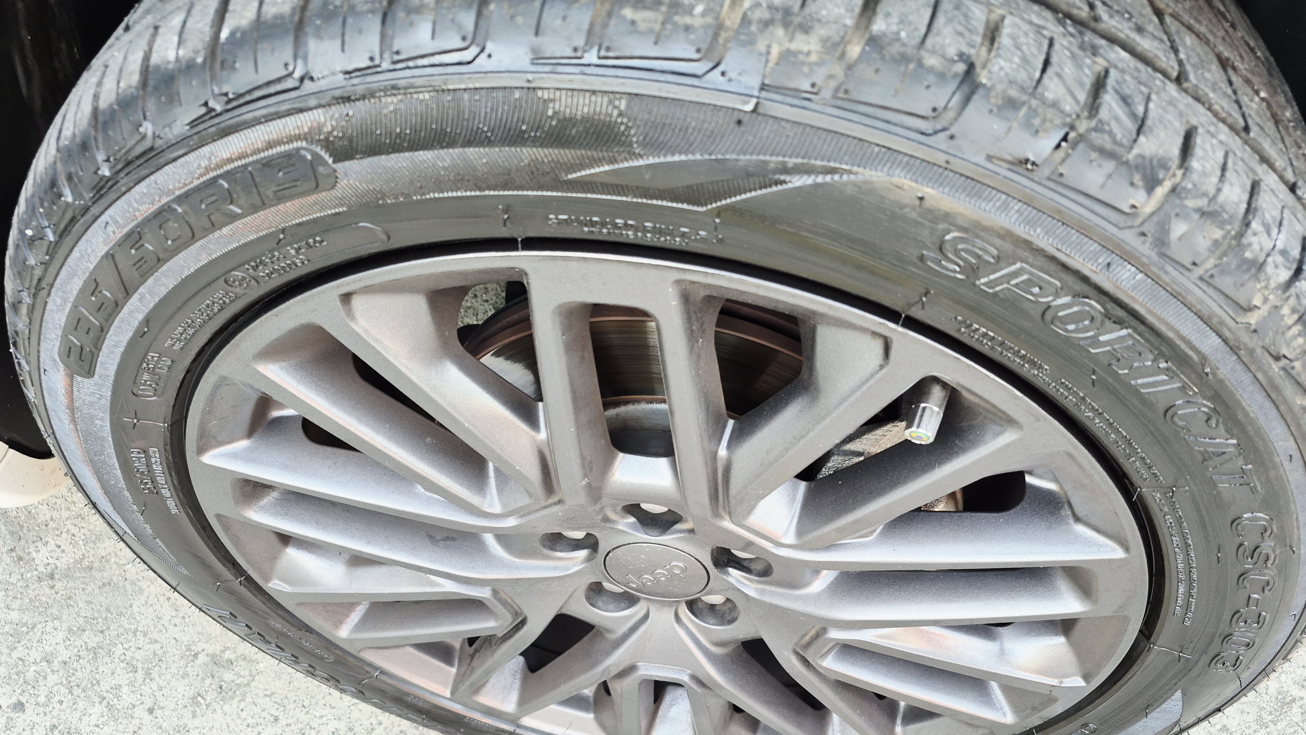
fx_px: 900
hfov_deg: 71.9
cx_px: 663
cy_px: 500
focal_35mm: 26
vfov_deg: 43.6
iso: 80
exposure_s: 1/180
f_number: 1.8
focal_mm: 5.4
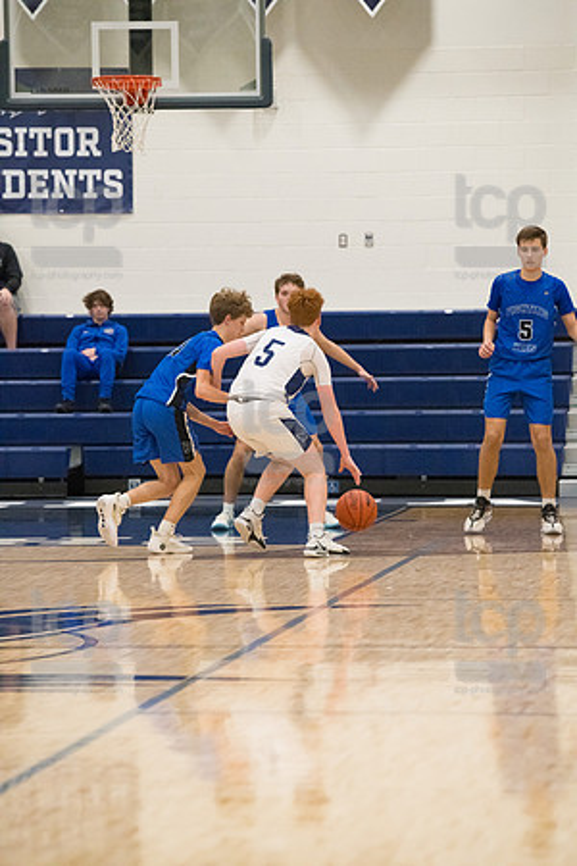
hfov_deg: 7.6
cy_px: 433
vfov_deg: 11.4
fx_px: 4327
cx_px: 288
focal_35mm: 180
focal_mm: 180
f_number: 4.5
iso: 8000
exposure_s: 1/1600
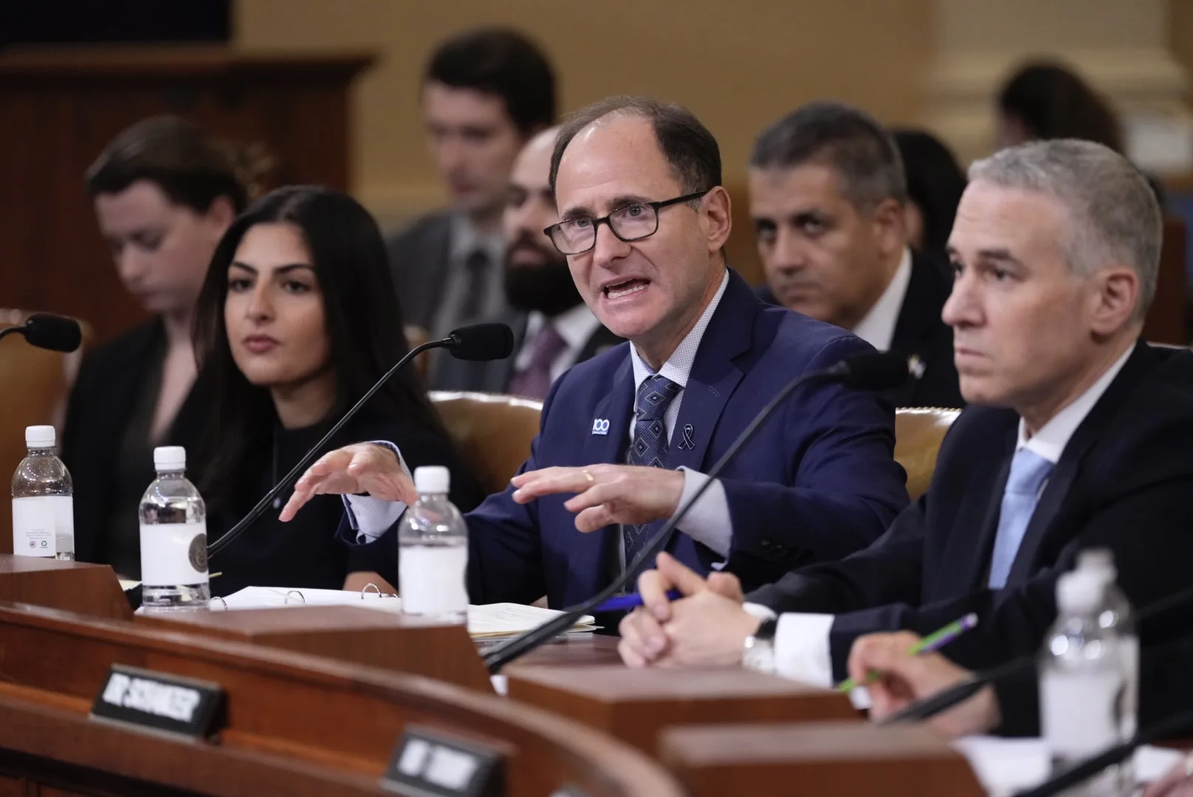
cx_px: 596
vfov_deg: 4.9
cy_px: 398
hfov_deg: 7.4
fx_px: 9285
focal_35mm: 280
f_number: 4
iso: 4000
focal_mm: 280
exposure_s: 1/200
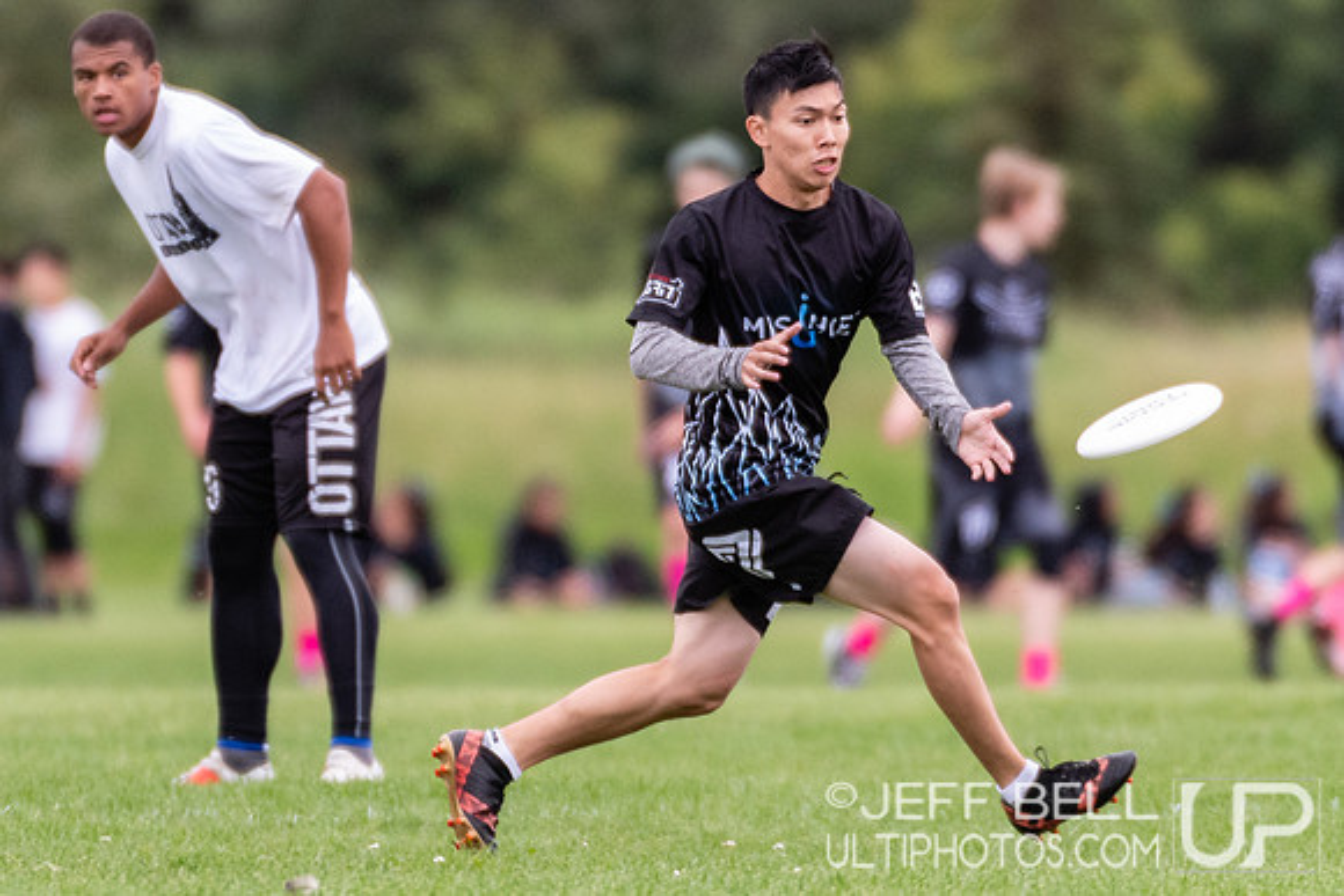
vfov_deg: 1.2
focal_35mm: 1169
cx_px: 646
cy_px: 425
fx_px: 43657
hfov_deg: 1.8
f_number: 4
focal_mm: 400
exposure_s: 1/1000
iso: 800
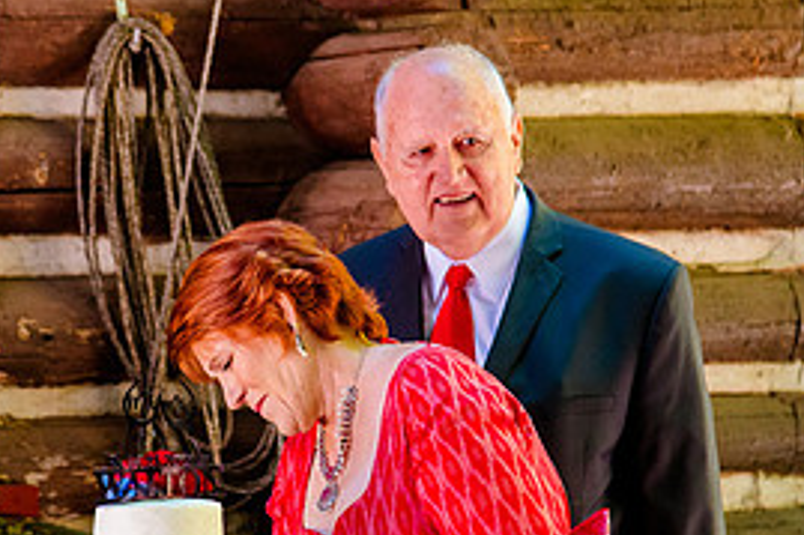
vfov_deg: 5.3
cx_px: 281
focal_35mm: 257
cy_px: 395
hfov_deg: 8.0
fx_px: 5736
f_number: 4
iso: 2500
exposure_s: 1/320
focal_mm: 110
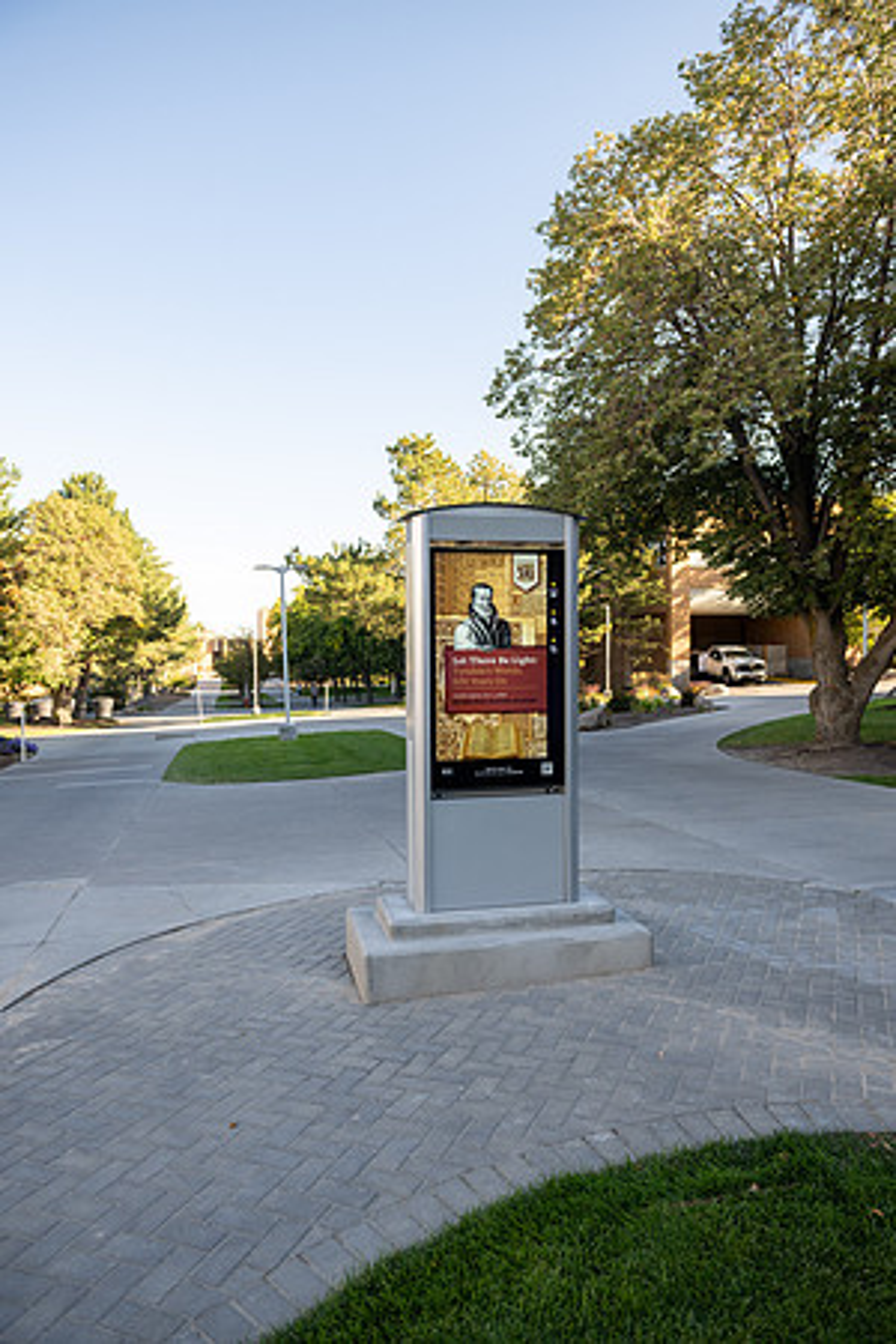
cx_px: 448
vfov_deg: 73.7
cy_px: 672
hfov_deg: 53.1
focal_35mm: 24
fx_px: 896
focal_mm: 24
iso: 200
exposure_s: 1/400
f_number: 4
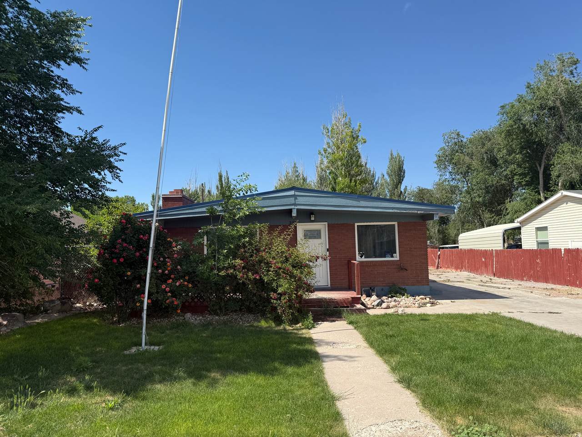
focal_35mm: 24
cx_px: 291
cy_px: 218
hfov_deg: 71.6
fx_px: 404
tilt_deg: +5.5
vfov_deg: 56.8
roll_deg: +1.4
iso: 80
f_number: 1.78
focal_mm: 6.76
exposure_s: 1/4167
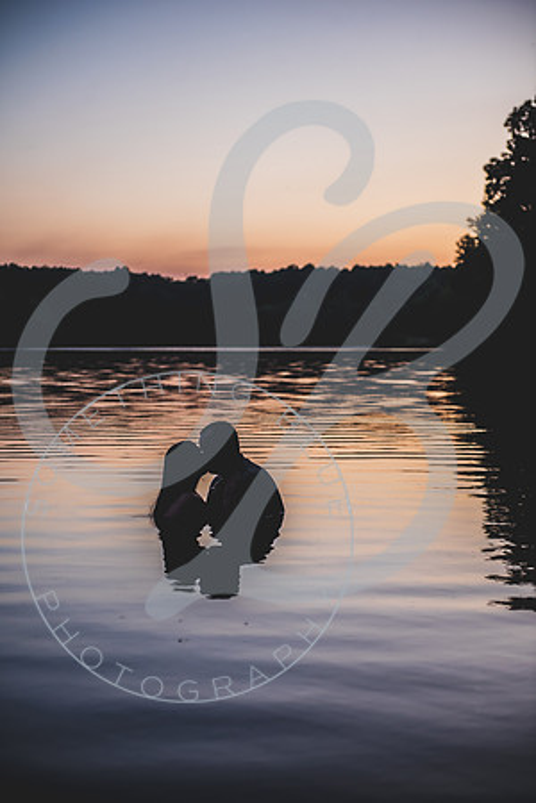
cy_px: 402
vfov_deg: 28.8
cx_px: 268
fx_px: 1563
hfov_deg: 19.5
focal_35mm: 70
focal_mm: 70
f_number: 2.8
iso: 800
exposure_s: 1/250
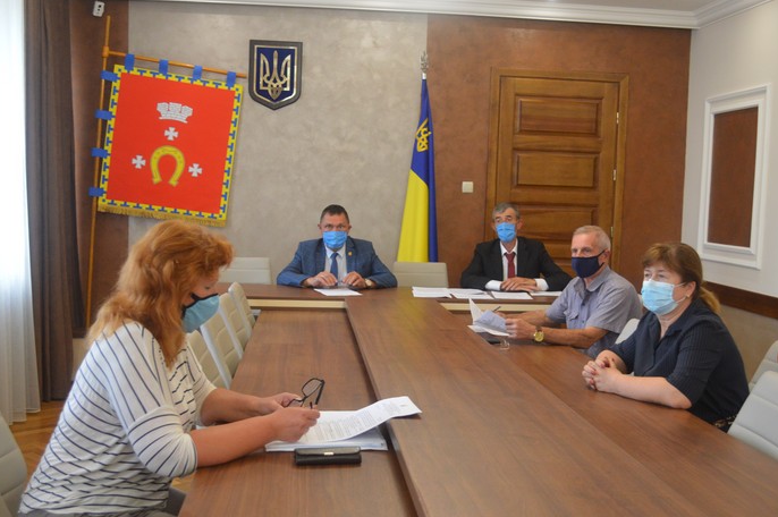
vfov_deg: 31.8
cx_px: 408
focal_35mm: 42
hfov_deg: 46.4
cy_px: 274
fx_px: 907
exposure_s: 1/60
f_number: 4
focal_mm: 24
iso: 1100
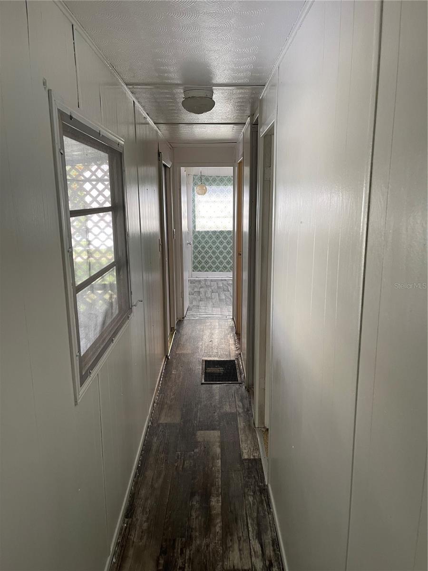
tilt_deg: -12.6
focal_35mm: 25
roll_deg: +3.3
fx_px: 412
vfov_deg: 69.4
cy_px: 286
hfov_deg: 54.9
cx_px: 214
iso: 125
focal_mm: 5.1
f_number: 1.6
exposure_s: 1/97
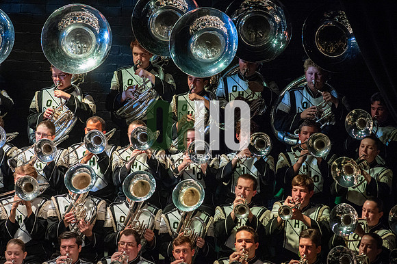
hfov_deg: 6.9
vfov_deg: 4.6
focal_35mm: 300
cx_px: 198
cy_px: 132
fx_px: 3306
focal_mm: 300
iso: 5000
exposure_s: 1/400
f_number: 5.6
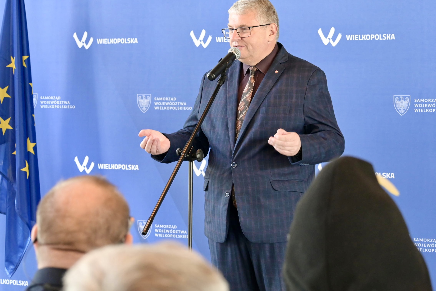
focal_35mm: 99
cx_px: 213
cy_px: 140
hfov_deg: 20.7
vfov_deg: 13.9
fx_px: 1193
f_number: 4.8
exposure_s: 1/60
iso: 1250
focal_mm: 63
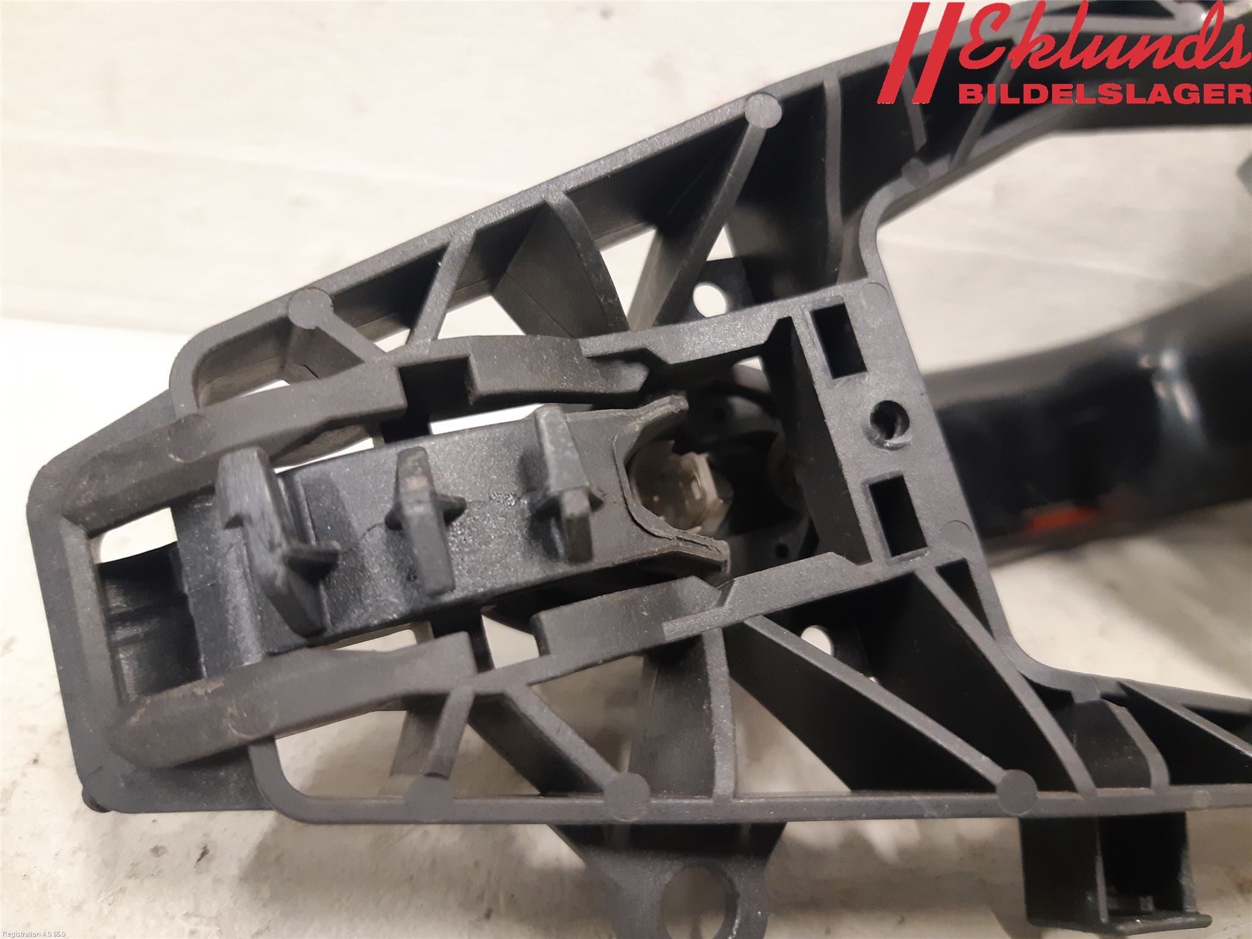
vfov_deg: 53.1
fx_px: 940
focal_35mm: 26
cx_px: 626
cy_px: 470
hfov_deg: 67.3
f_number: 1.7
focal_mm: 3.93
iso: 250
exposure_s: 1/25
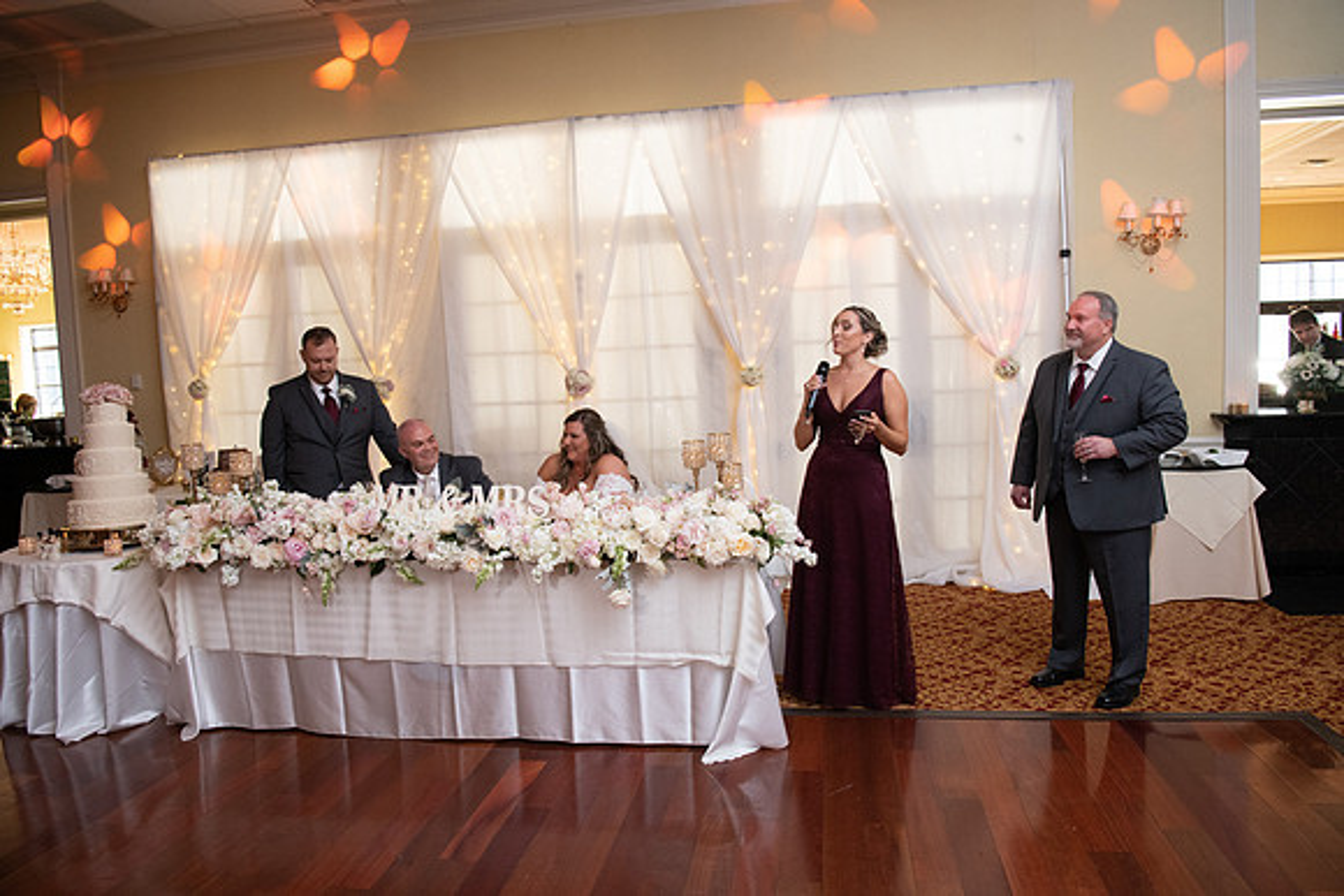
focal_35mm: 24
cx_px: 672
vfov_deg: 53.2
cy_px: 448
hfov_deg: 73.7
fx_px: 896
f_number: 5
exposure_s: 1/125
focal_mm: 24
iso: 1600
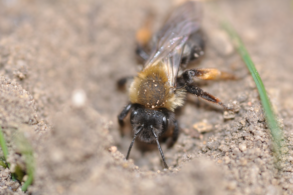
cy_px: 98
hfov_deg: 13.1
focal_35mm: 158
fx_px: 1280
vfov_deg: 8.7
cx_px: 146
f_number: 8
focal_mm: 105
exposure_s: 1/200
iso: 200
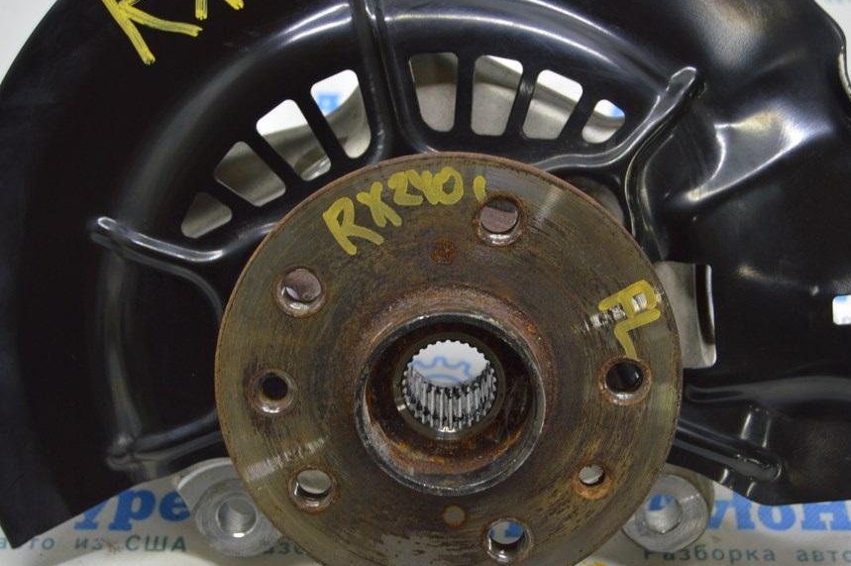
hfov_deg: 32.1
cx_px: 460
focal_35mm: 63
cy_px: 302
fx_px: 1478
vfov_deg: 21.7
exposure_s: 1/20
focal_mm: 35
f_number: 5.6
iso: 400
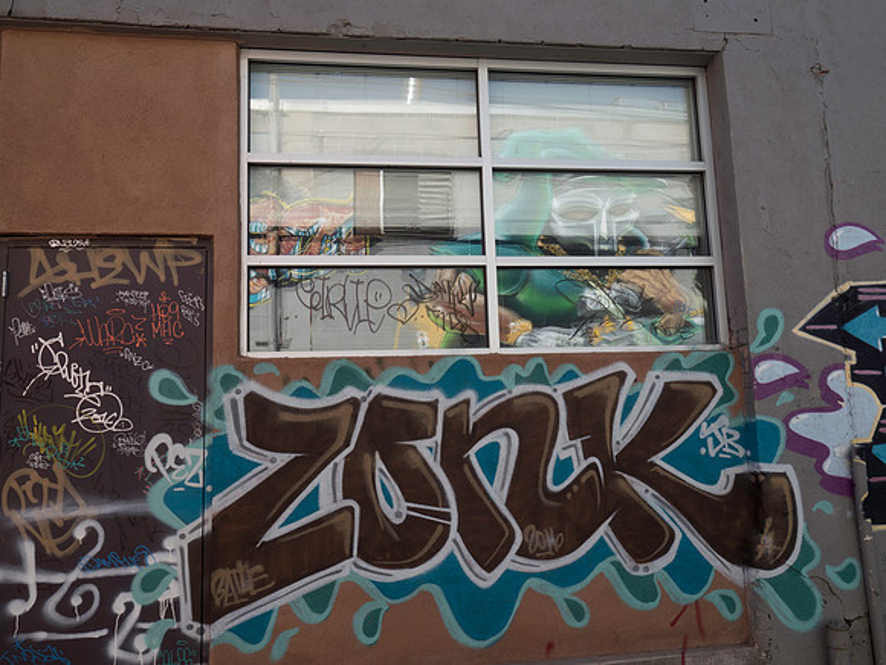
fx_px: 717
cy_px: 332
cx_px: 443
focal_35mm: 28
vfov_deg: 49.7
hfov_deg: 63.4
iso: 200
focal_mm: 14
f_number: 11
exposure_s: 1/80
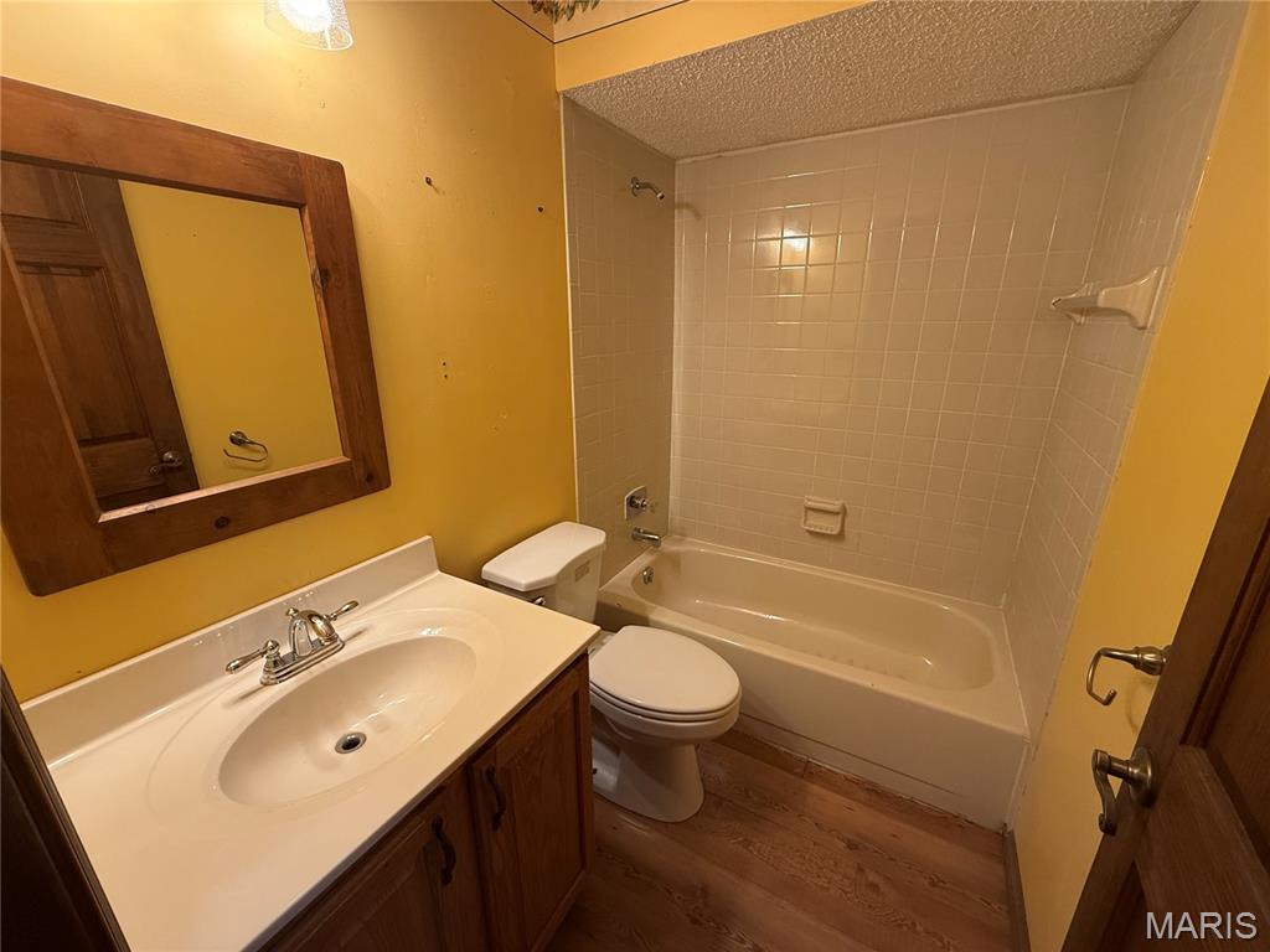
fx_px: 514
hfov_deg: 102.1
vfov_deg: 85.7
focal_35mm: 14
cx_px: 635
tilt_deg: -16.7
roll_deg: +0.0
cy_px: 476
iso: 250
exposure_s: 1/120
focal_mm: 2.22
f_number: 2.2
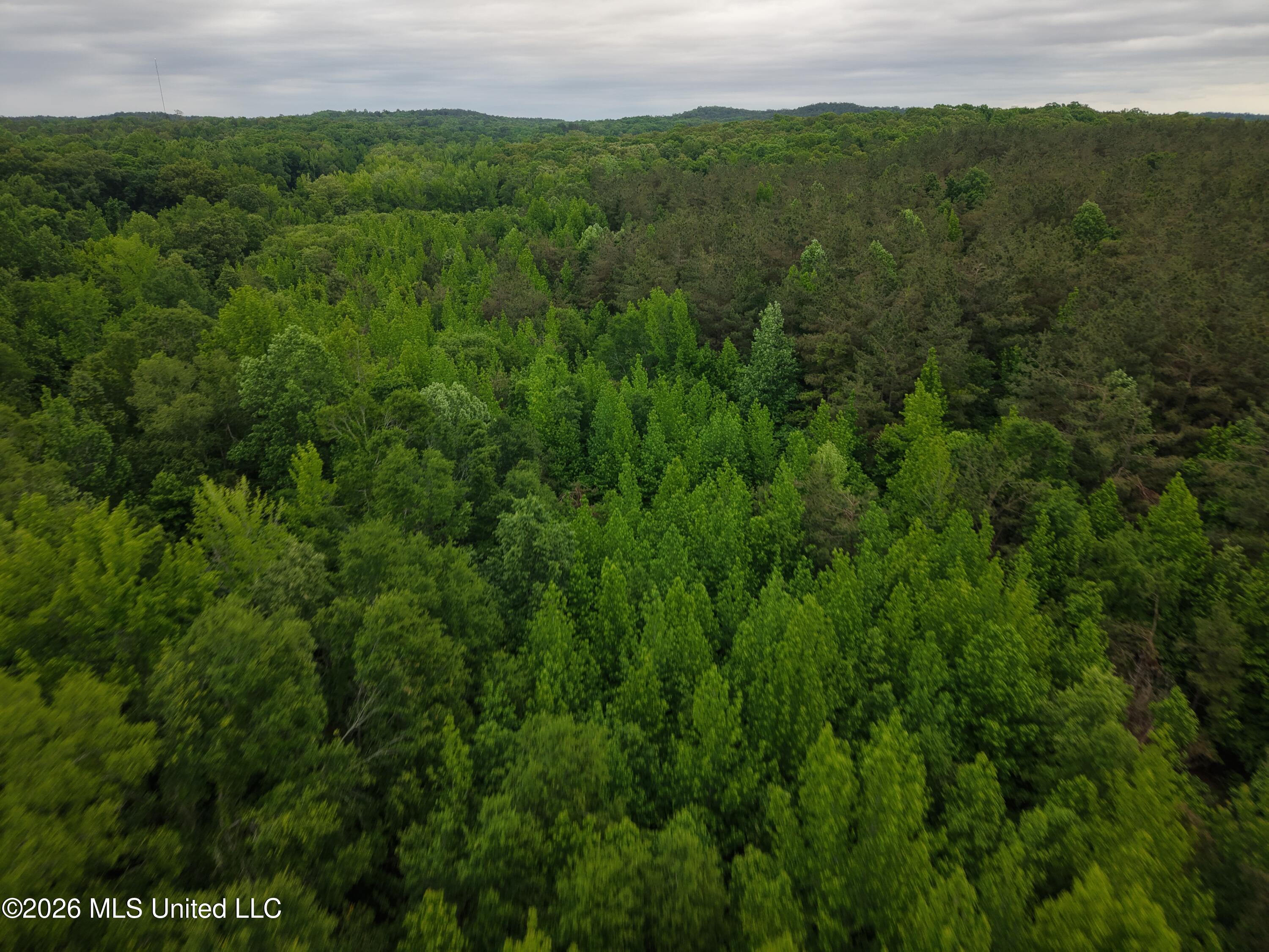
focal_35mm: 24
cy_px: 476
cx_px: 634
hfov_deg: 71.6
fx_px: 880
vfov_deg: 56.8
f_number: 1.8
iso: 220
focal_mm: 8.67
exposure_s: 1/25
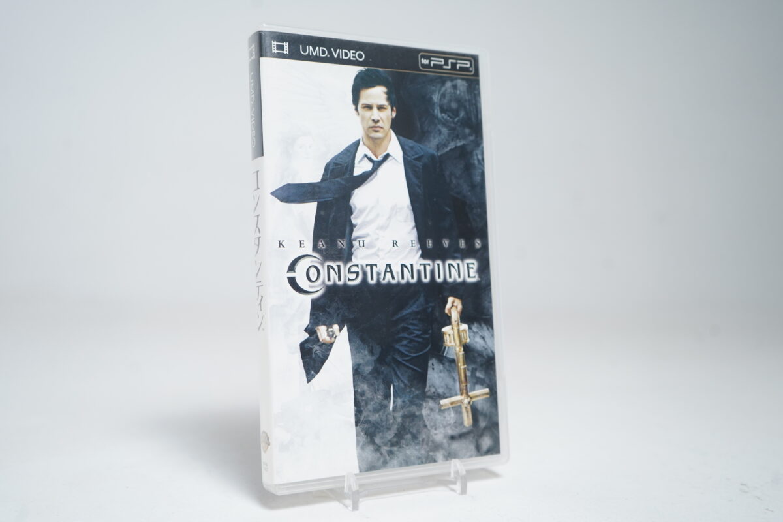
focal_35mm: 38
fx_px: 826
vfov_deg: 35.1
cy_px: 261
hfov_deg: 50.7
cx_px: 392
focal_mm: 38
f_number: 5
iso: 800
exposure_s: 1/40
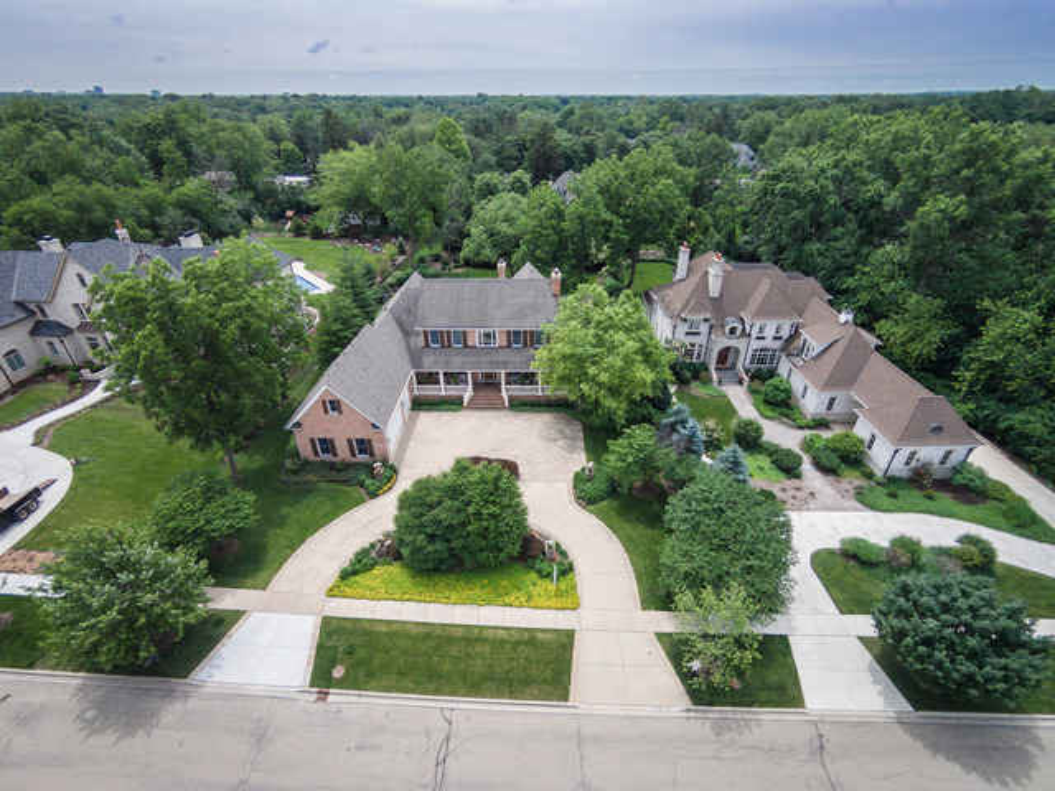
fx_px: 914
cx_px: 528
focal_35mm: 30
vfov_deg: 46.8
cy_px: 396
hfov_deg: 60.0
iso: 100
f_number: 2.8
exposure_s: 1/1600
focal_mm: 5
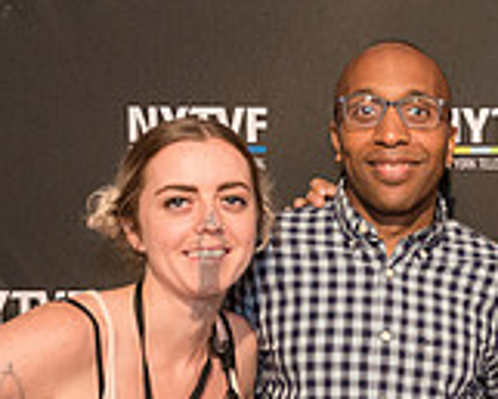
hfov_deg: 16.6
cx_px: 679
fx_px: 1593
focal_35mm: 108
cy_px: 314
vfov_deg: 14.2
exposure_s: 1/500
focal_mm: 27
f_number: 4
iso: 2500
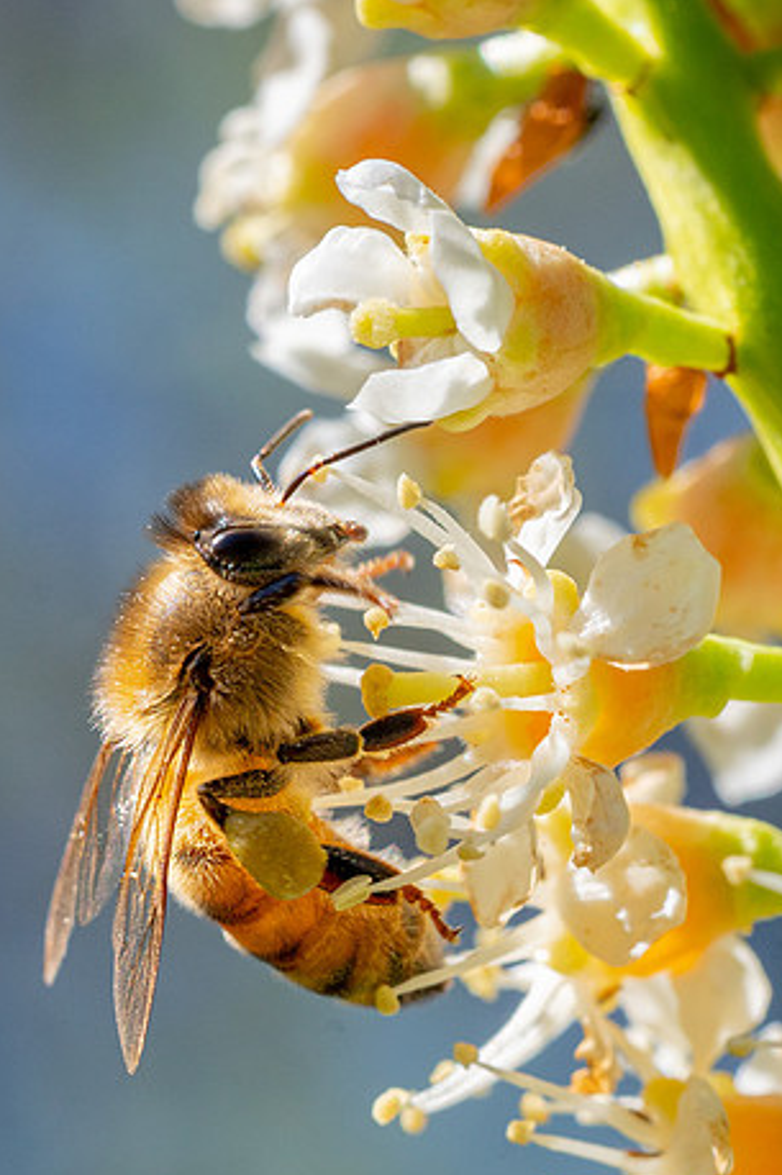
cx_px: 204
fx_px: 7793
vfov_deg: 8.6
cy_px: 804
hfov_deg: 5.7
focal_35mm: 239
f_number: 9
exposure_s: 1/400
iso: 500
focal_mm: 90
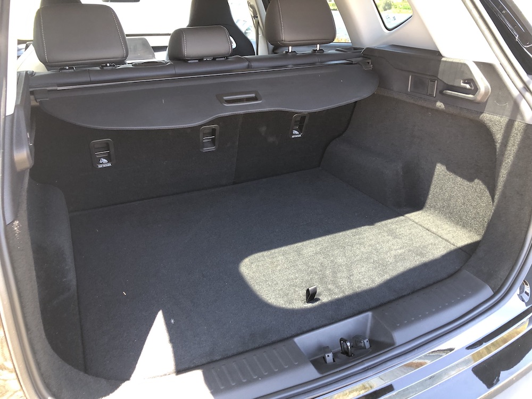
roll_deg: -0.5
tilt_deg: -23.8
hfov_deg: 63.4
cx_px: 266
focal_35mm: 28
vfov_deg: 49.7
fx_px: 430
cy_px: 200
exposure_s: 1/30
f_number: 1.8
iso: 25
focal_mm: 3.99
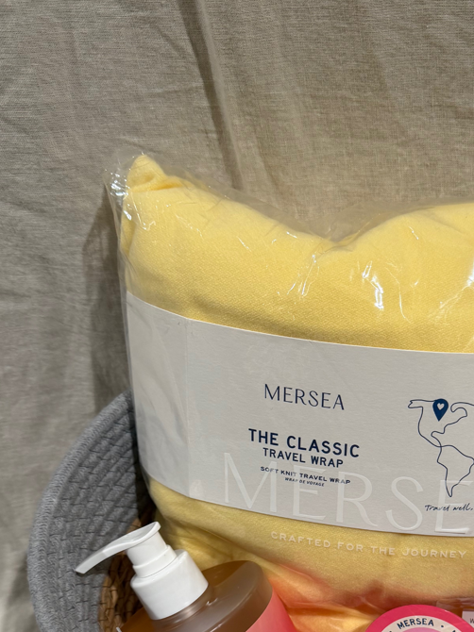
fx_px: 786
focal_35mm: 43
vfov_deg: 42.4
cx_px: 361
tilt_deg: -47.1
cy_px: 481
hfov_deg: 32.9
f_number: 1.78
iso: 160
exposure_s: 1/60
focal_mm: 6.76
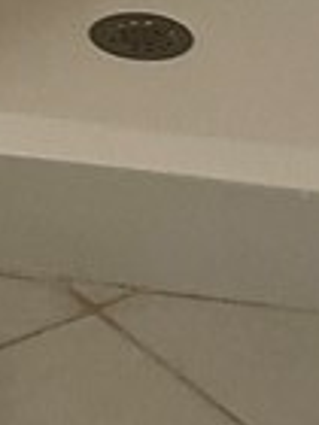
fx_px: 2605
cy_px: -689
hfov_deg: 6.9
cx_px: -173
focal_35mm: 212
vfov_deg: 8.3
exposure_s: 1/60
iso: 40
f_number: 1.8
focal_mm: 3
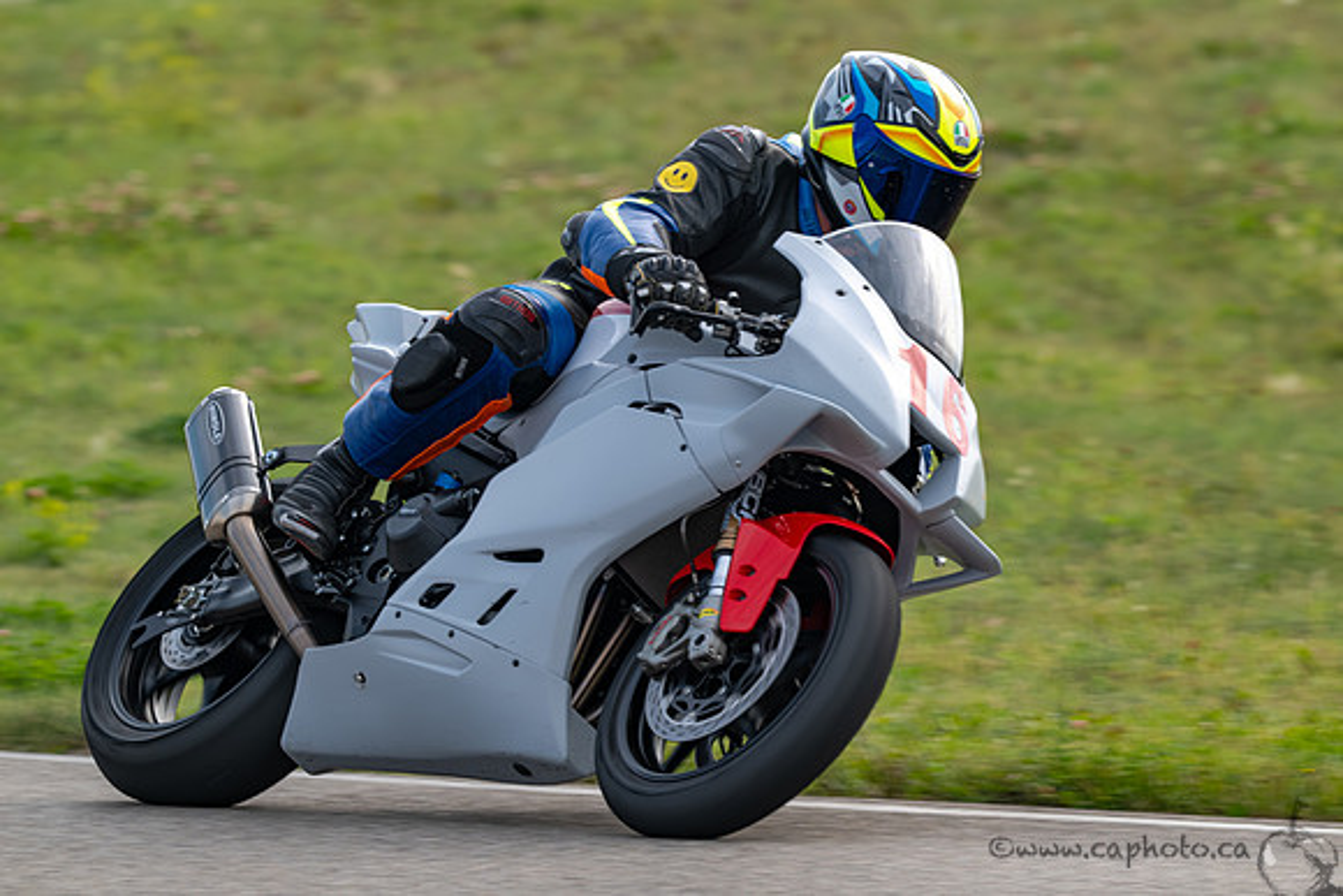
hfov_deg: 4.1
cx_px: 672
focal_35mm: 500
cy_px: 448
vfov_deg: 2.8
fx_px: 18656
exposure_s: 1/400
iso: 360
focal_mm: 500
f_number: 10
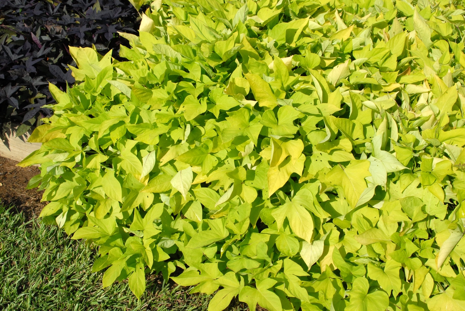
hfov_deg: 46.4
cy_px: 156
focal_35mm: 42
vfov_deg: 32.0
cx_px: 232
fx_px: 543
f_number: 11
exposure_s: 1/500
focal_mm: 28
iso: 400
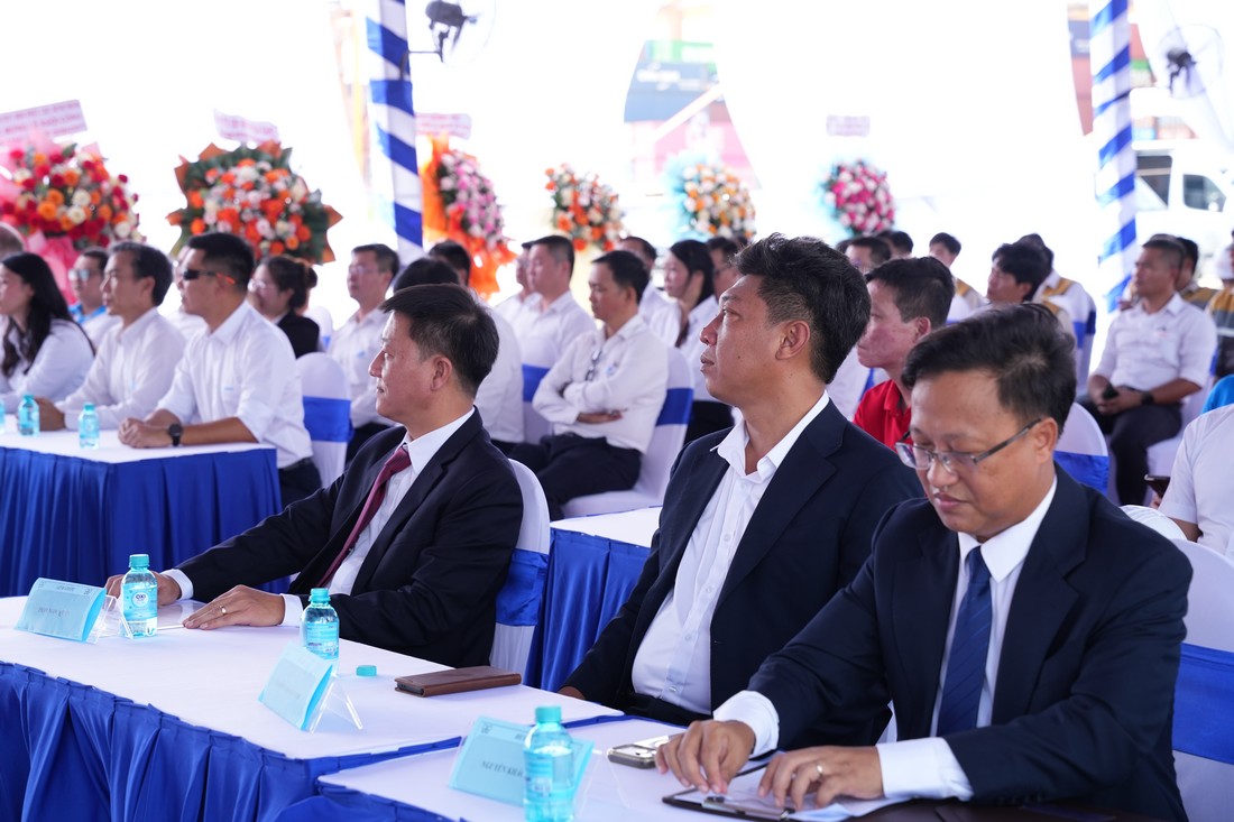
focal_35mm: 68
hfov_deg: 29.8
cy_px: 411
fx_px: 2317
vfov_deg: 20.1
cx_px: 617
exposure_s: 1/320
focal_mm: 67.6
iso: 500
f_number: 5
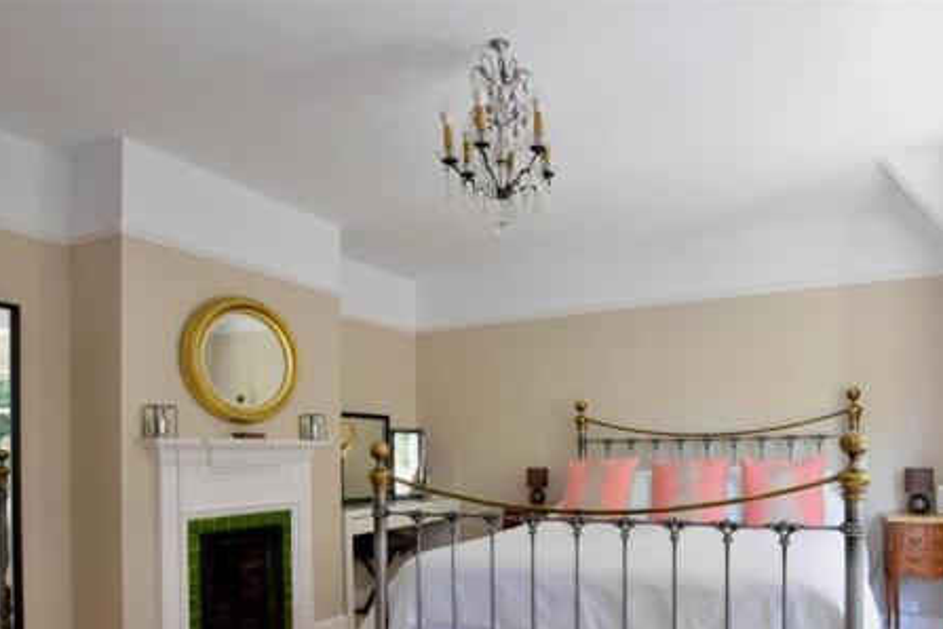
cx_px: 584
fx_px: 576
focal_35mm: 22
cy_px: 455
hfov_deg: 77.3
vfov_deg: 55.1
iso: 400
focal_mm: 10
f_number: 11
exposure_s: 1/8
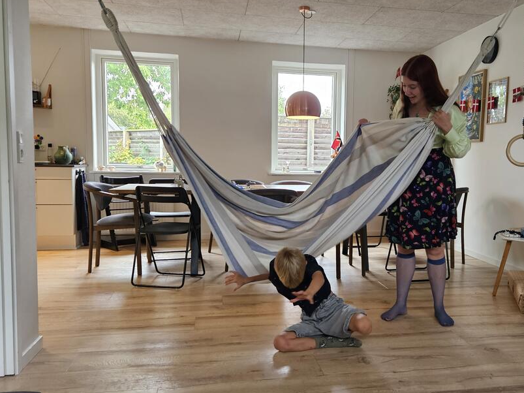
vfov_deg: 42.9
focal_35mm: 33
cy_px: 202
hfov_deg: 54.9
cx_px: 320
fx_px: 499
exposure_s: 1/100
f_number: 1.8
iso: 160
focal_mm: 5.4
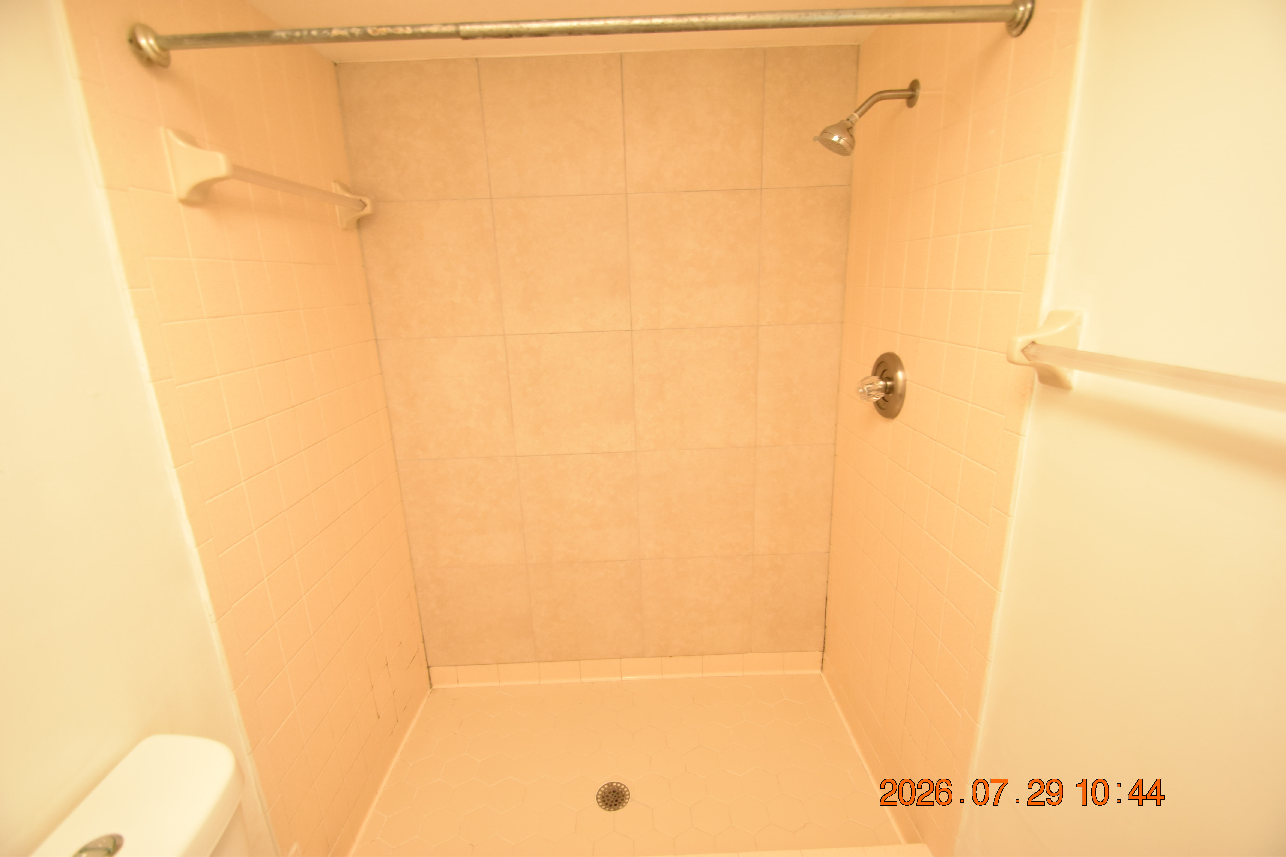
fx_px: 536
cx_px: 643
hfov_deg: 100.4
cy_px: 428
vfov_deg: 77.3
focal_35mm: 15
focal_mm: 10
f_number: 3.5
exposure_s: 1/60
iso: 800
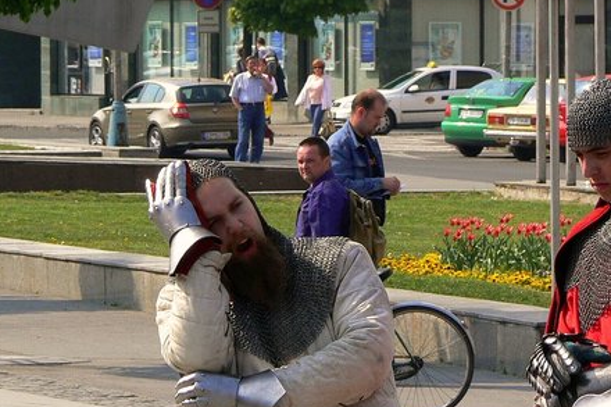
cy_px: 272
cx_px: 394
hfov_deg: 6.4
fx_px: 5429
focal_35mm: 320
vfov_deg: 4.3
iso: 80
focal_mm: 34.8
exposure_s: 1/400
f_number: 5
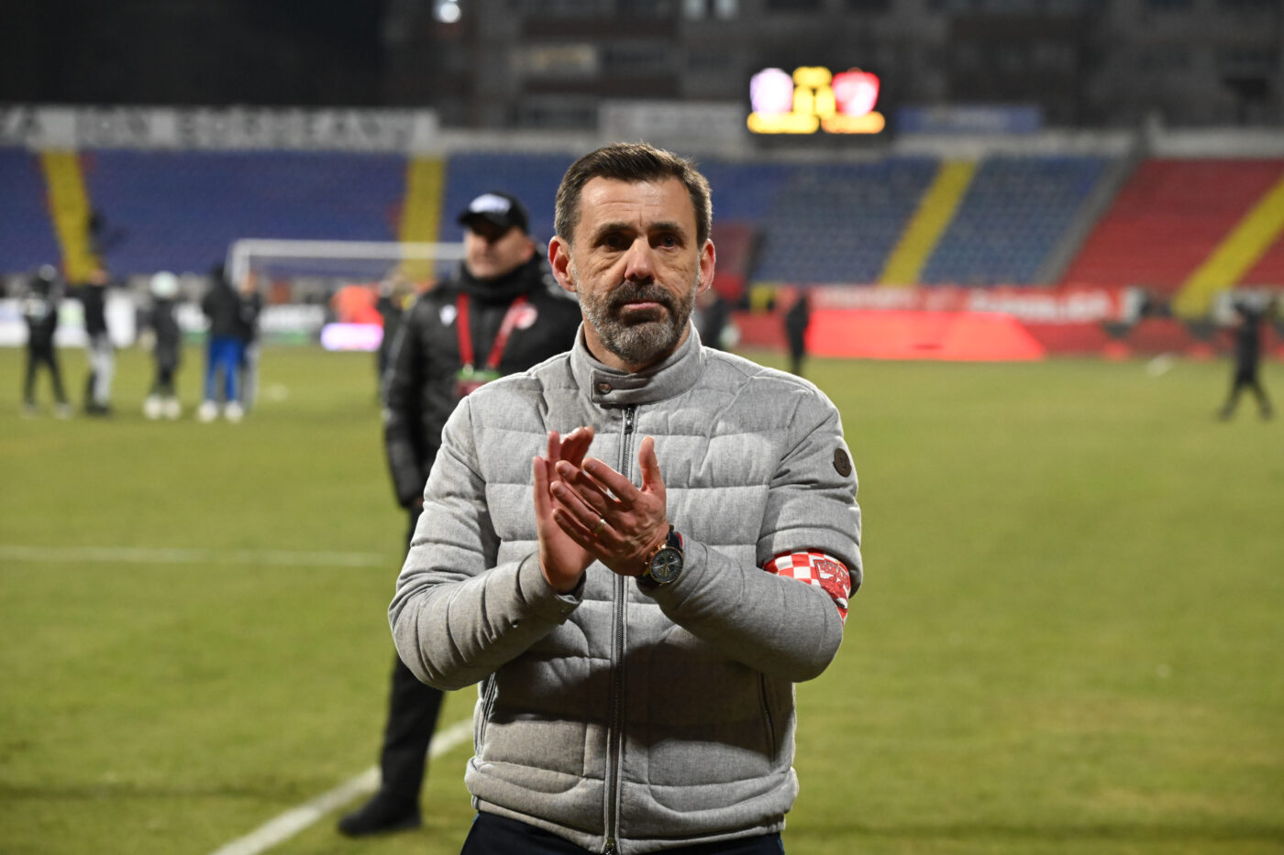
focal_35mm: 125
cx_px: 642
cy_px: 428
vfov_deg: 11.0
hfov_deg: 16.4
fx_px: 4457
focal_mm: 125
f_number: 5.6
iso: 6400
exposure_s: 1/400
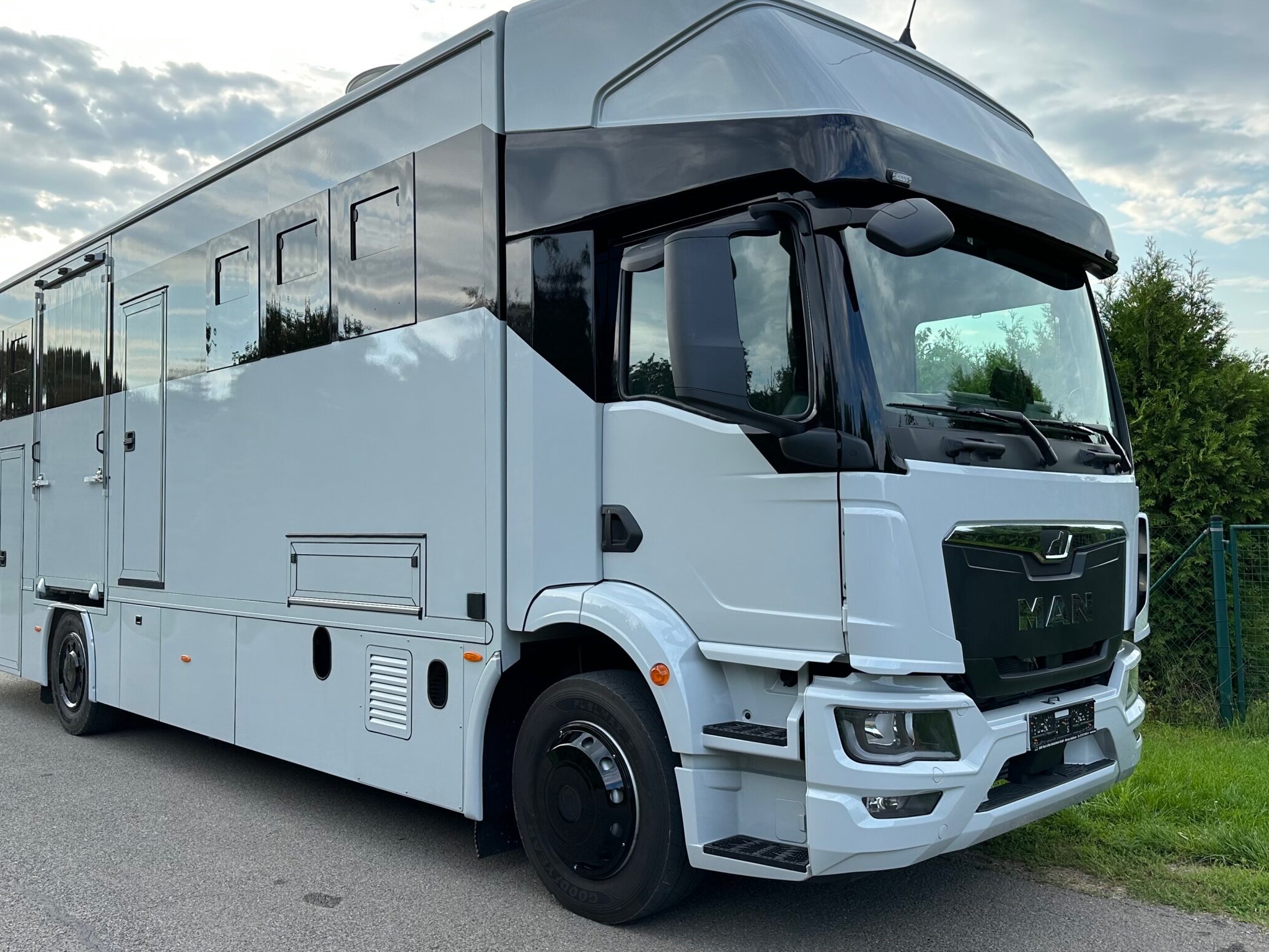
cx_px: 627
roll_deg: +2.2
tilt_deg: +0.3
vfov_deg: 46.8
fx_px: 1100
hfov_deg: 60.0
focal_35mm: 30
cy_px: 456
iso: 80
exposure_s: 1/1321
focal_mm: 6.86
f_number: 1.78
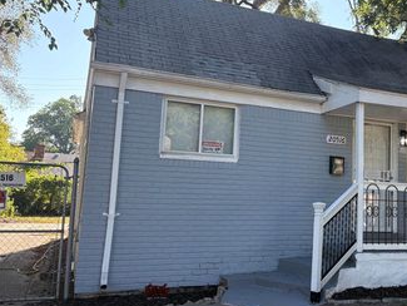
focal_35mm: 40
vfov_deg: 35.9
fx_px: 470
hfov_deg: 45.0
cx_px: 312
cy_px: 137
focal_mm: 5.96
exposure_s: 1/747
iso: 64
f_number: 1.6
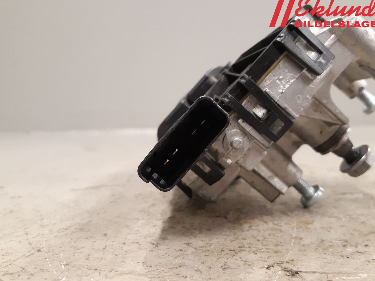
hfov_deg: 65.3
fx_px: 292
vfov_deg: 51.4
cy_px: 141
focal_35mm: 27
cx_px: 191
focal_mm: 3.93
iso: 200
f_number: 1.7
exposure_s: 1/33
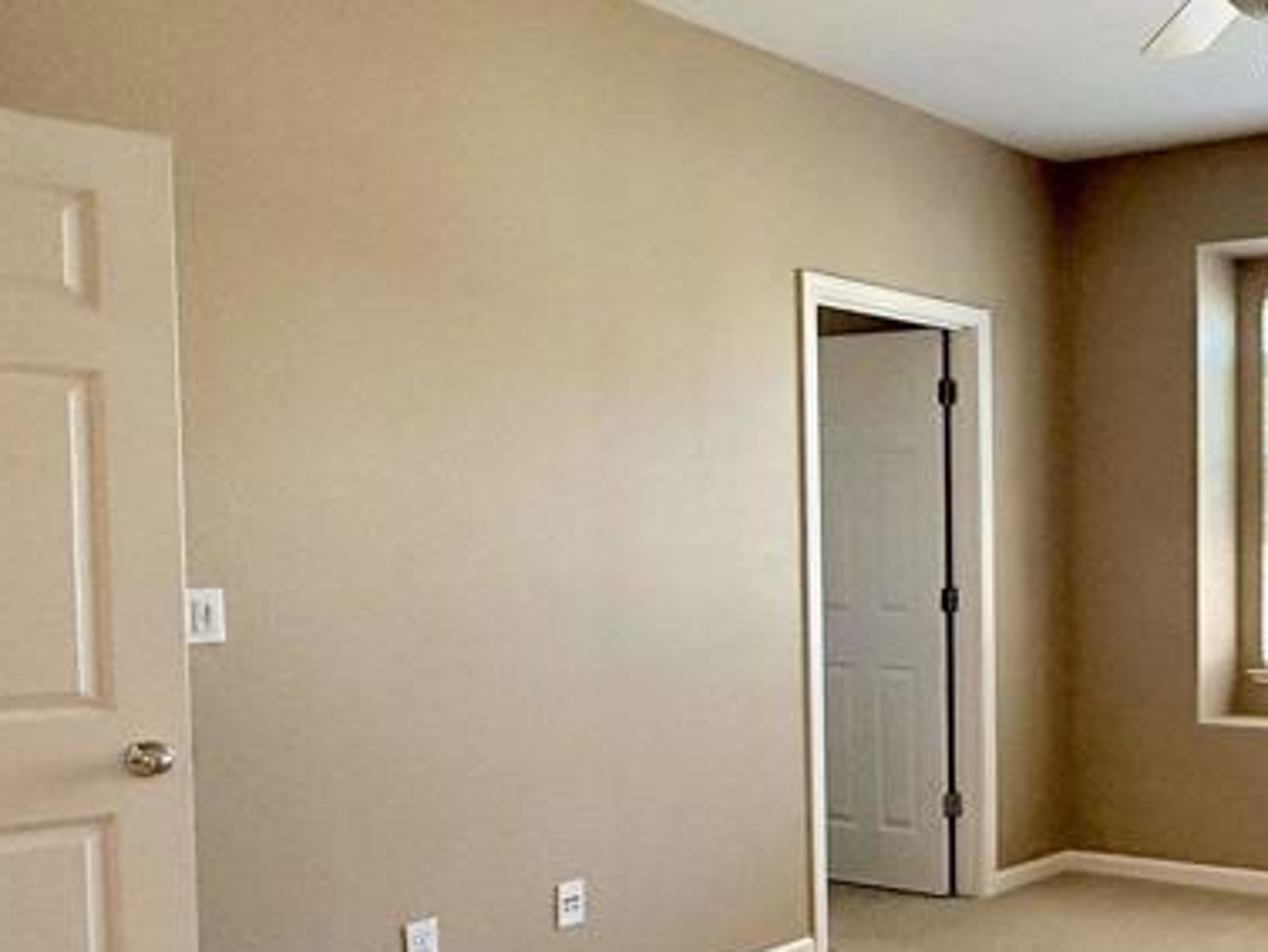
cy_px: 589
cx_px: 1355
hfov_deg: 40.6
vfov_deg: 37.5
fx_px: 1392
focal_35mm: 38
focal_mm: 2.22
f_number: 2.2
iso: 125
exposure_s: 1/120
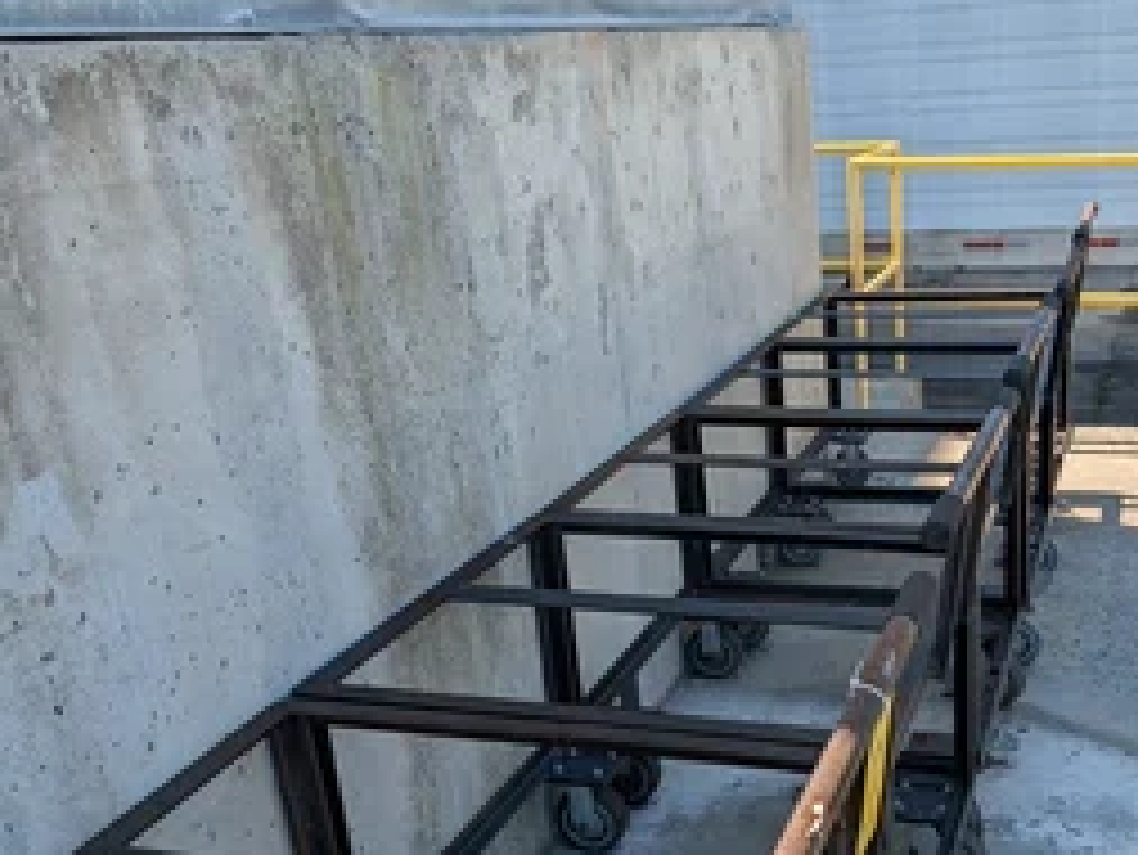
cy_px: 529
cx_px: 828
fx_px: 1250
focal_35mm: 38
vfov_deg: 37.5
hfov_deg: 47.5
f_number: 1.68
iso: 24
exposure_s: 1/805
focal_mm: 6.9
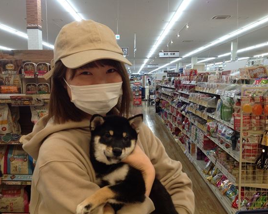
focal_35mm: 37
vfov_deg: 40.1
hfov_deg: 49.1
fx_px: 293
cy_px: 107
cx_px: 127
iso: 80
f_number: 2.4
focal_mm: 4.28
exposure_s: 1/60
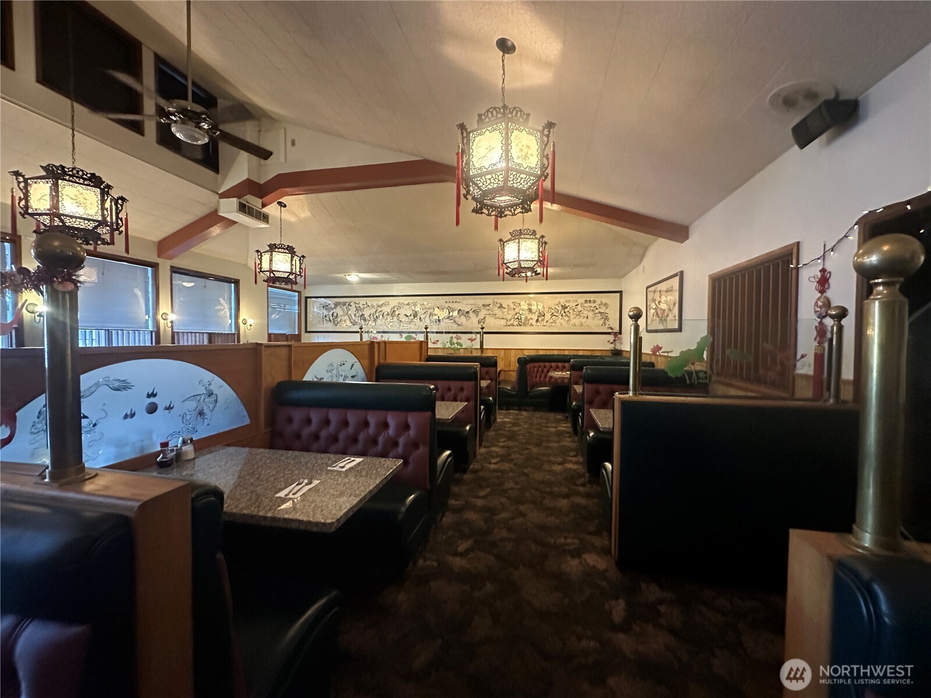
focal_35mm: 14
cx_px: 466
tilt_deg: -2.0
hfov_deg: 102.1
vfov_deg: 85.7
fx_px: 377
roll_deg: -0.2
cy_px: 349
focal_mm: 2.22
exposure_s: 1/60
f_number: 2.2
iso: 1250
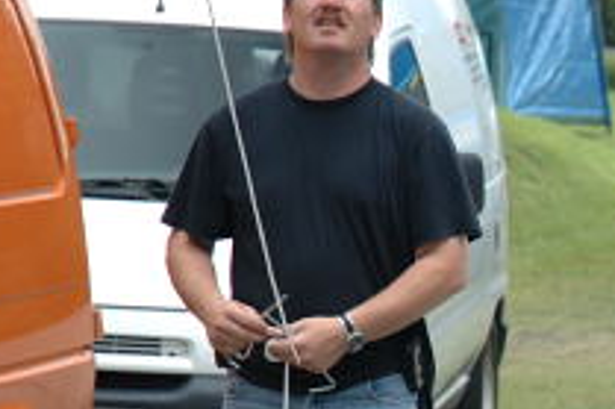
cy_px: 375
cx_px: 783
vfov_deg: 4.8
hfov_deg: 7.2
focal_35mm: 284
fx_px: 4848
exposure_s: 1/60
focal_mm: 70
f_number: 4.5
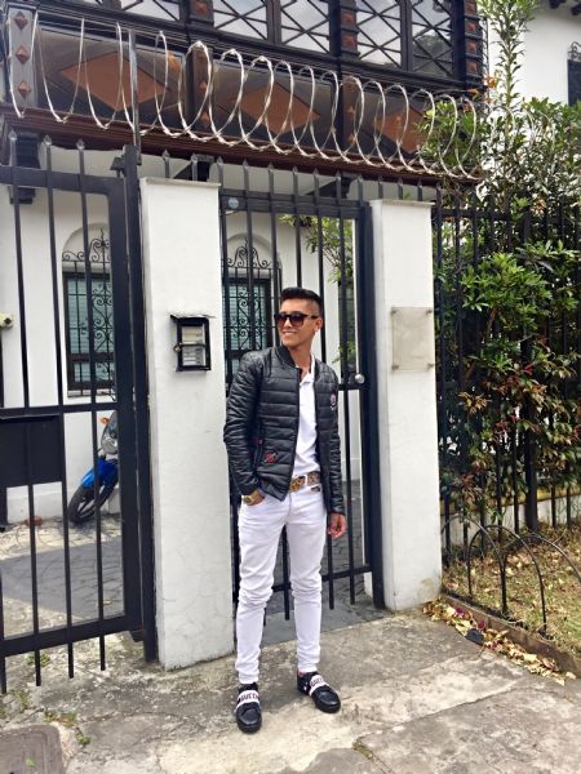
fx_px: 649
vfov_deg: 61.7
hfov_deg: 48.2
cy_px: 387
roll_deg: +1.7
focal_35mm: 29
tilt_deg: +0.0
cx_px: 290
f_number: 2.2
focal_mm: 4.15
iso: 32
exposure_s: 1/573
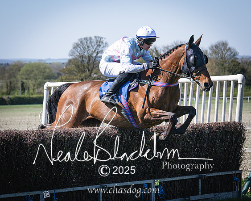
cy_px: 137
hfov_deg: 12.0
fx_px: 1198
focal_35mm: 161
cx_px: 123
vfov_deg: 9.6
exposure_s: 1/2000
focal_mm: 89
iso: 250
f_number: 5
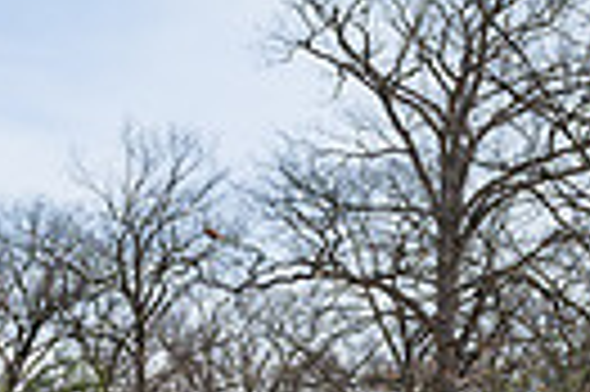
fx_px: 1735
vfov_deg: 12.8
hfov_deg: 19.3
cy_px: 342
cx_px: 234
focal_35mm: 106
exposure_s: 1/4000
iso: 200
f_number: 4
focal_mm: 24
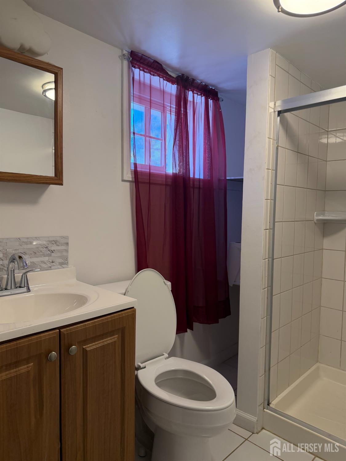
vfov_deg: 71.6
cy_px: 230
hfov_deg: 56.8
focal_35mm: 24
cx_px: 173
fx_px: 320
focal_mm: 6.76
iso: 160
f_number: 1.78
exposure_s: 1/120
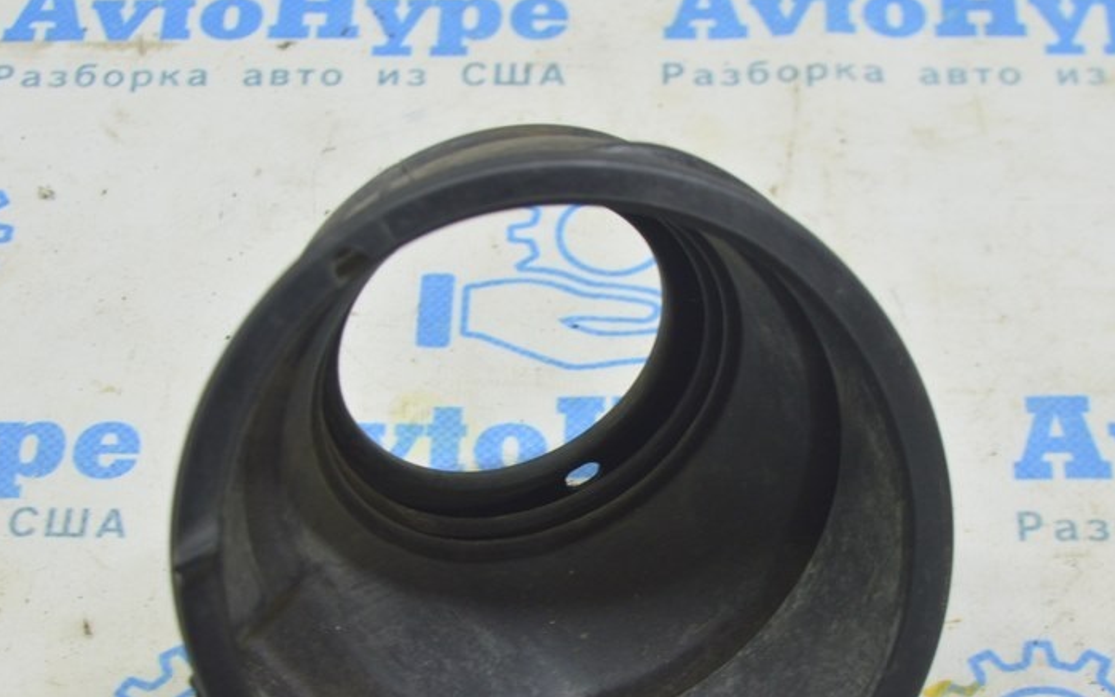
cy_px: 502
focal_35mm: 85
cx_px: 555
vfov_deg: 15.3
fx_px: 2583
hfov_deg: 24.4
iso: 400
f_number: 5.6
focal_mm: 38
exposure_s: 1/20
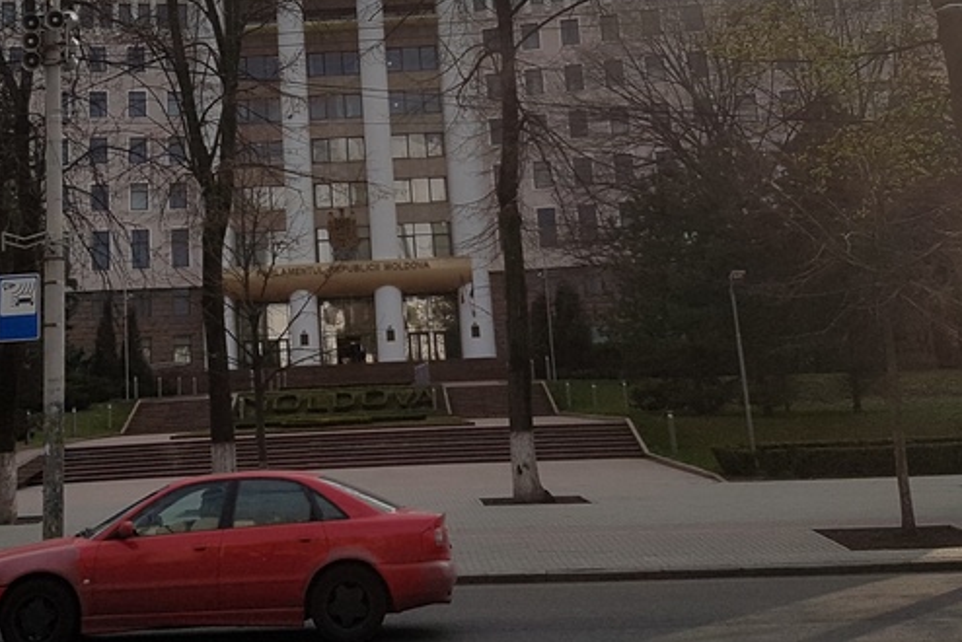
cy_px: 21
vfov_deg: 23.4
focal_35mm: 56
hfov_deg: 35.1
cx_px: 278
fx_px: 1497
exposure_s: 1/3456
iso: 40
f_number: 1.7
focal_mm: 4.2
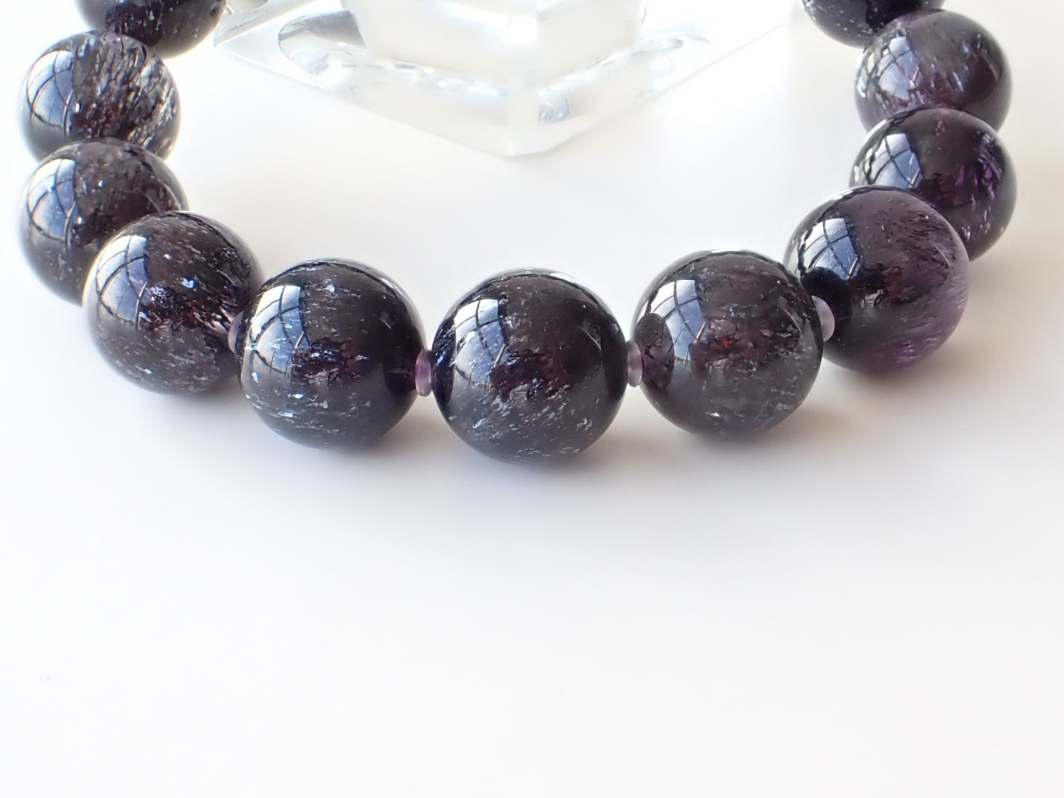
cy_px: 184
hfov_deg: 38.2
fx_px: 1537
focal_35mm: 50
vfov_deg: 28.6
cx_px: 522
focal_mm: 5.4
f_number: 3.2
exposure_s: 1/125
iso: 160
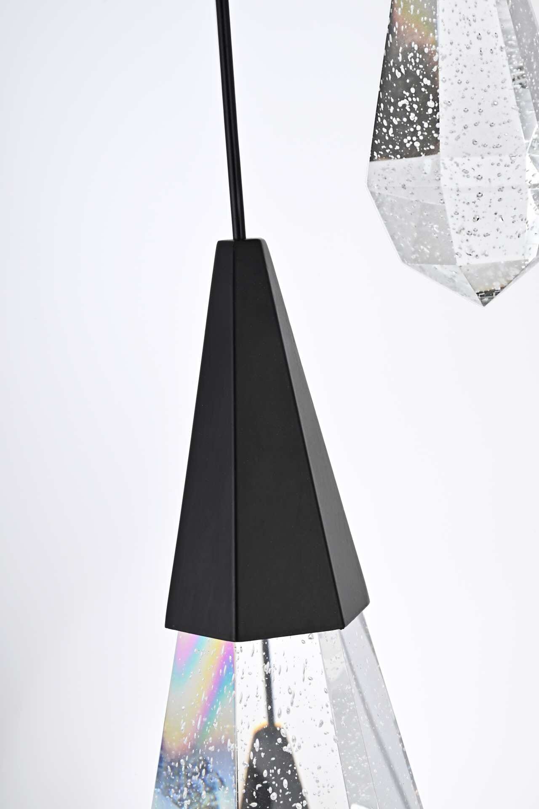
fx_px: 1572
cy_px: 404
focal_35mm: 70
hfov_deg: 19.5
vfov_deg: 28.8
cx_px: 270
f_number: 22
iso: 80
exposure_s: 1/100
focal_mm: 70
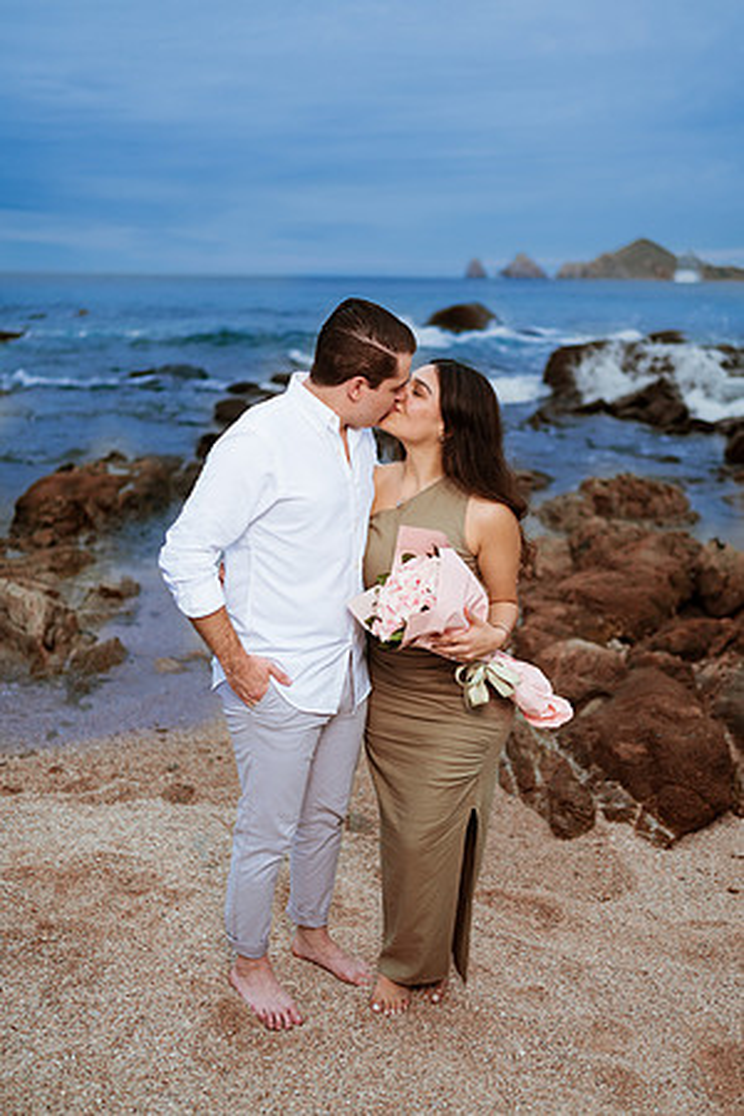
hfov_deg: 37.9
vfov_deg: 54.4
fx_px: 1085
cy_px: 558
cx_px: 372
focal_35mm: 35
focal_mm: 35
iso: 100
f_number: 1.8
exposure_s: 1/640
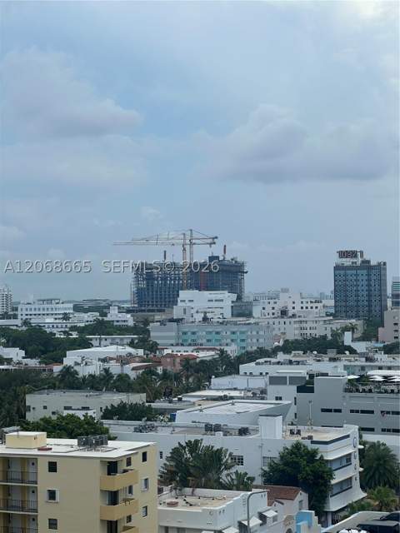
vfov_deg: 25.3
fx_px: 1186
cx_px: 200
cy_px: 266
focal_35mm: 77
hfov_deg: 19.1
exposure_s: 1/1043
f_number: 2.8
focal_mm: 9
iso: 32
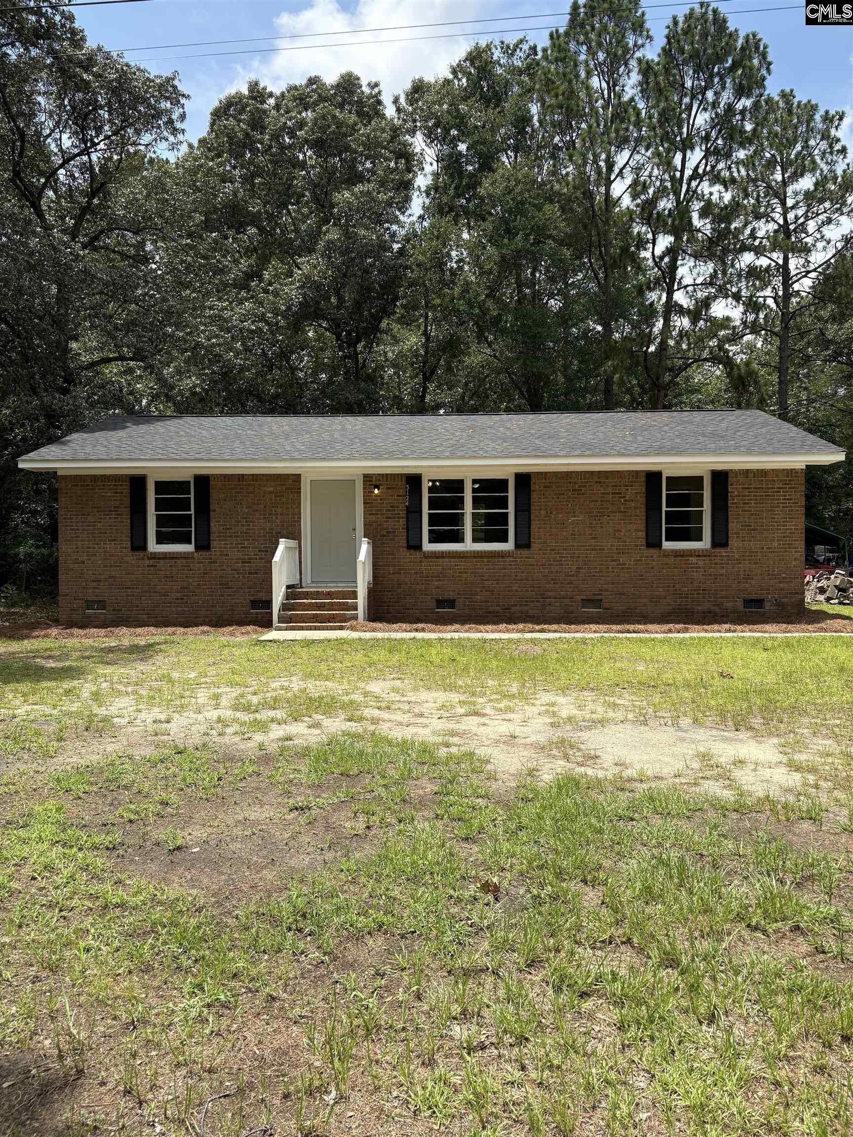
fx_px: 854
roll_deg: -0.3
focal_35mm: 26
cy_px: 568
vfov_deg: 67.3
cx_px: 426
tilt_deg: -0.8
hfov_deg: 53.1
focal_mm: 5.96
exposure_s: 1/2451
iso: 50
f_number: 1.6
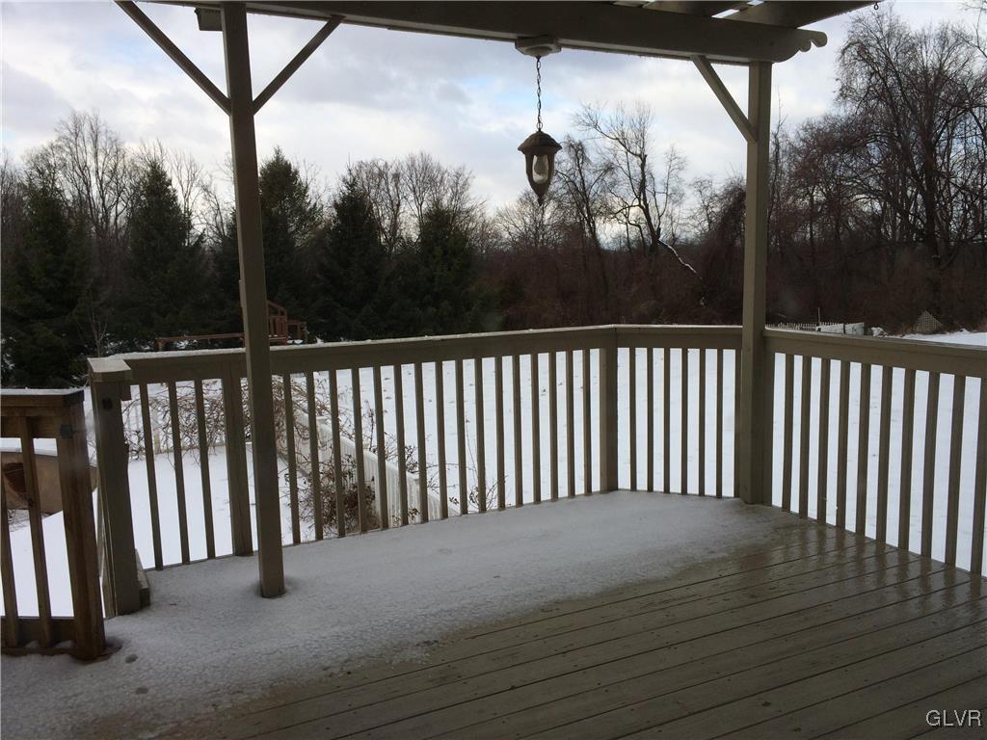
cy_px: 370
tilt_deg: -8.7
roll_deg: +1.0
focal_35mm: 29
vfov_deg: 48.2
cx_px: 494
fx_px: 827
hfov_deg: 61.7
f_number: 2.2
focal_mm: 4.15
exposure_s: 1/533
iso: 32
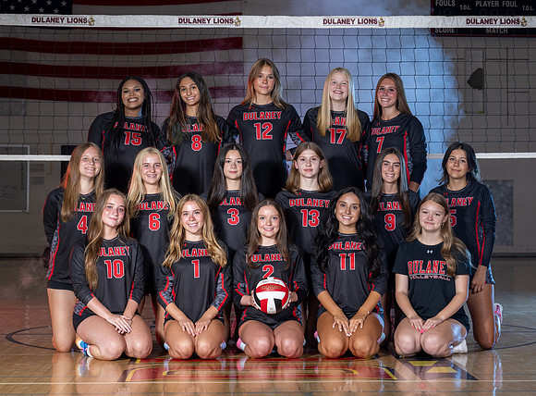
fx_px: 1534
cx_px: 323
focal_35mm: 100
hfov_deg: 19.8
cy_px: 143
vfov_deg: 14.7
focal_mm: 70
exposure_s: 1/100
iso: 160
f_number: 6.3
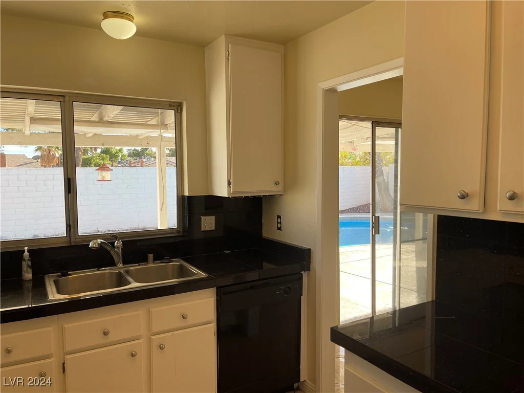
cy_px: 196
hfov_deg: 67.3
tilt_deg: -4.7
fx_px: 394
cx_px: 262
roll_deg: +0.6
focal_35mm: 26
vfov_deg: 53.1
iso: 32
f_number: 1.6
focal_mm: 5.1
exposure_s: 1/540
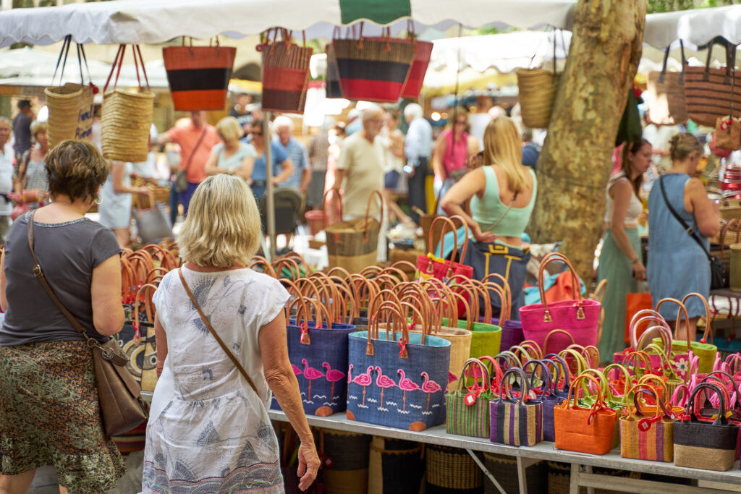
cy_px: 247
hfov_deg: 27.0
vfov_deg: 18.2
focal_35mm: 75
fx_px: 1544
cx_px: 370
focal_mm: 75
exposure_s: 1/160
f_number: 2.8
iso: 100
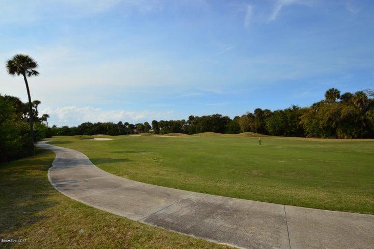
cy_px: 124
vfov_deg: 63.1
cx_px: 187
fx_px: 202
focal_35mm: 20
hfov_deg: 85.5
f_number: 11
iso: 100
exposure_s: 1/200
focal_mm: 13
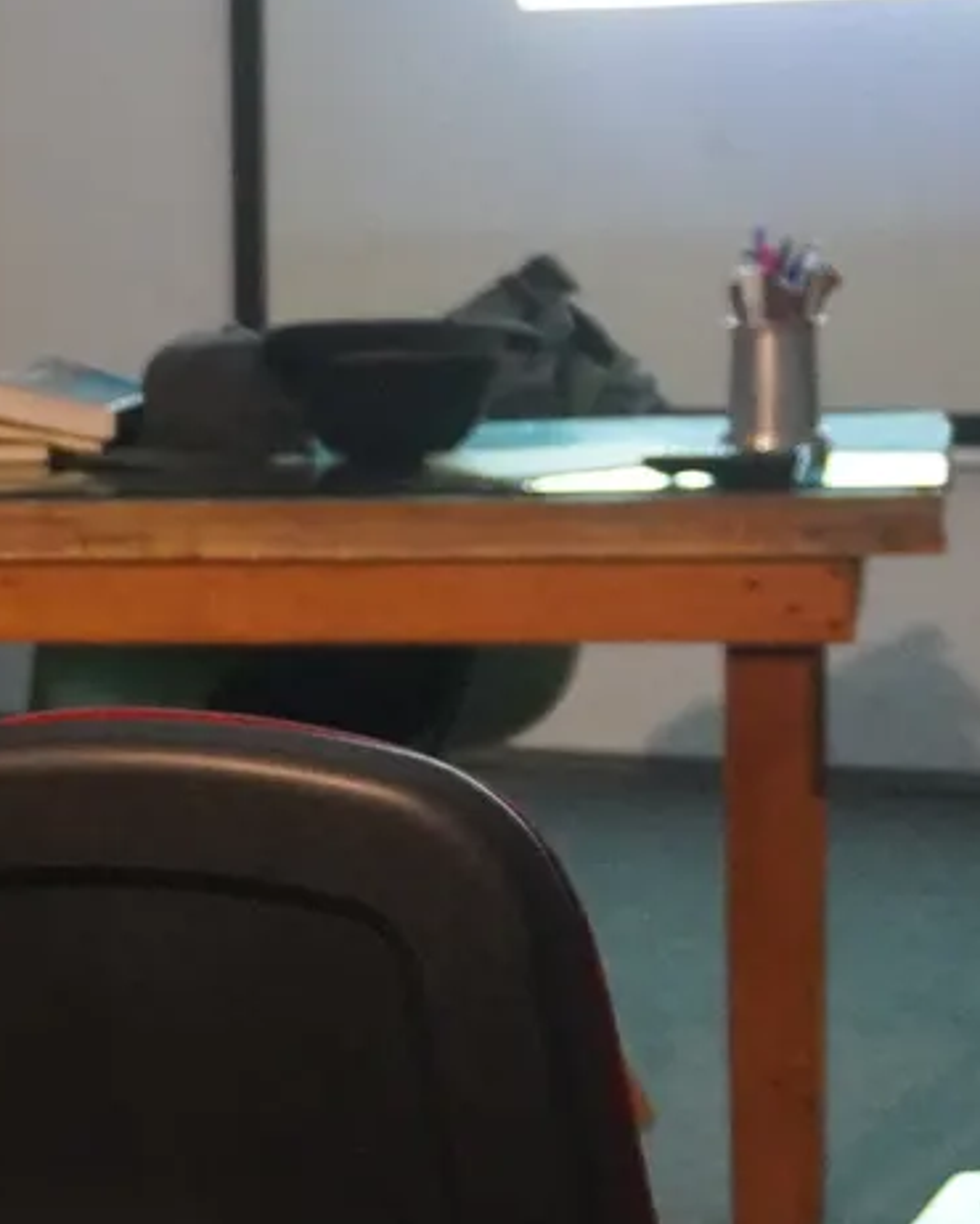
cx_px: -588
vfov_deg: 16.4
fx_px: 4239
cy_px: 788
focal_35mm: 117
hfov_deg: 12.4
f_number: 4.5
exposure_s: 1/25
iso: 6400
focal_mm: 24
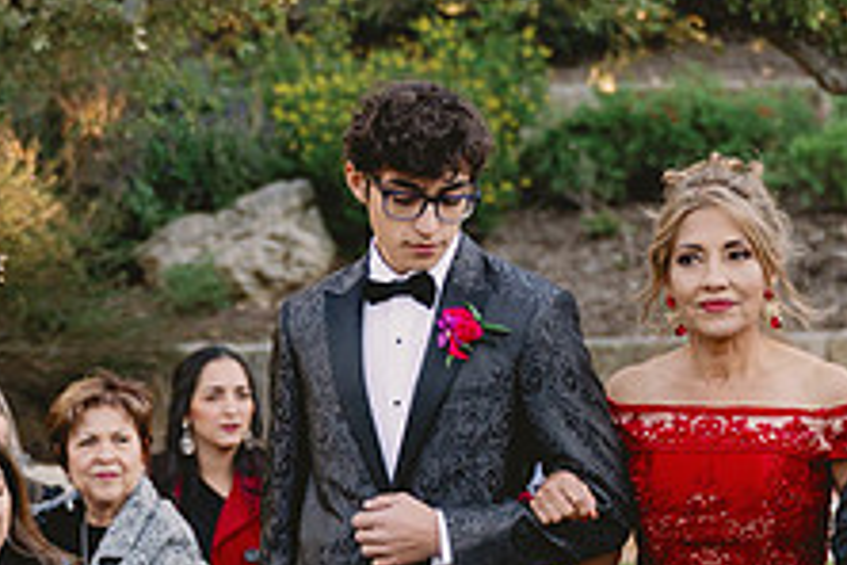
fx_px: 4517
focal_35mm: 192
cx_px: 731
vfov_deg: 7.1
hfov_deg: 10.7
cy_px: 483
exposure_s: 1/640
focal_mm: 57
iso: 320
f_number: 2.8
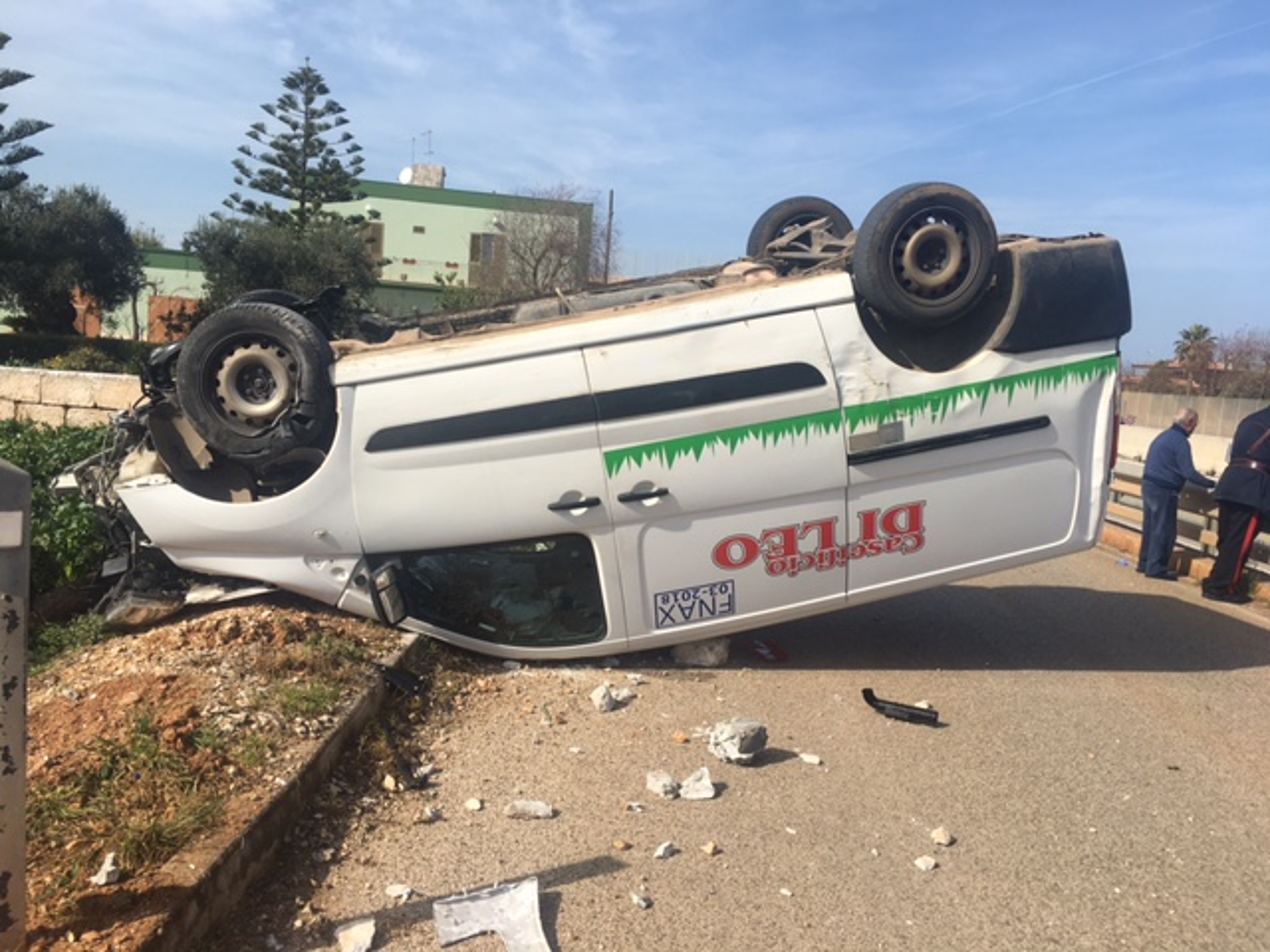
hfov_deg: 61.7
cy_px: 476
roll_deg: -4.0
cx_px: 635
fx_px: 1064
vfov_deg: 48.2
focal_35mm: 29
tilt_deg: -5.9
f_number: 2.2
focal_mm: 4.15
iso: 25
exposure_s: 1/1748
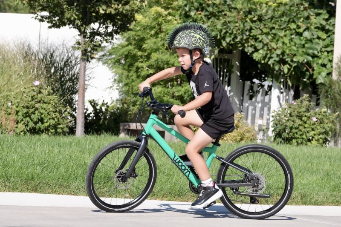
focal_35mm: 107
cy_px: 114
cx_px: 170
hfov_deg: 19.1
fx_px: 1013
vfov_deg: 12.8
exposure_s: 1/1250
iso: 400
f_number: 5.6
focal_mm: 71.5
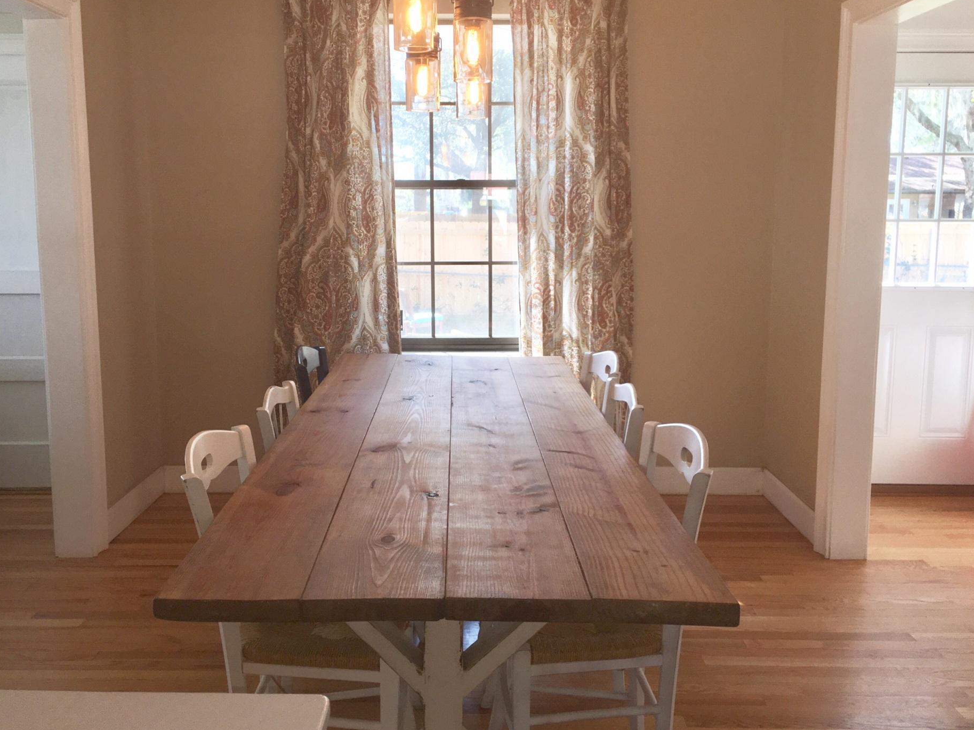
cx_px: 466
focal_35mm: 32
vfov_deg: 44.1
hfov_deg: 56.8
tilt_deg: -8.0
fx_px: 900
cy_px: 337
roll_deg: +0.1
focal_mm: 4.15
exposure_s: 1/101
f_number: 2.2
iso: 25
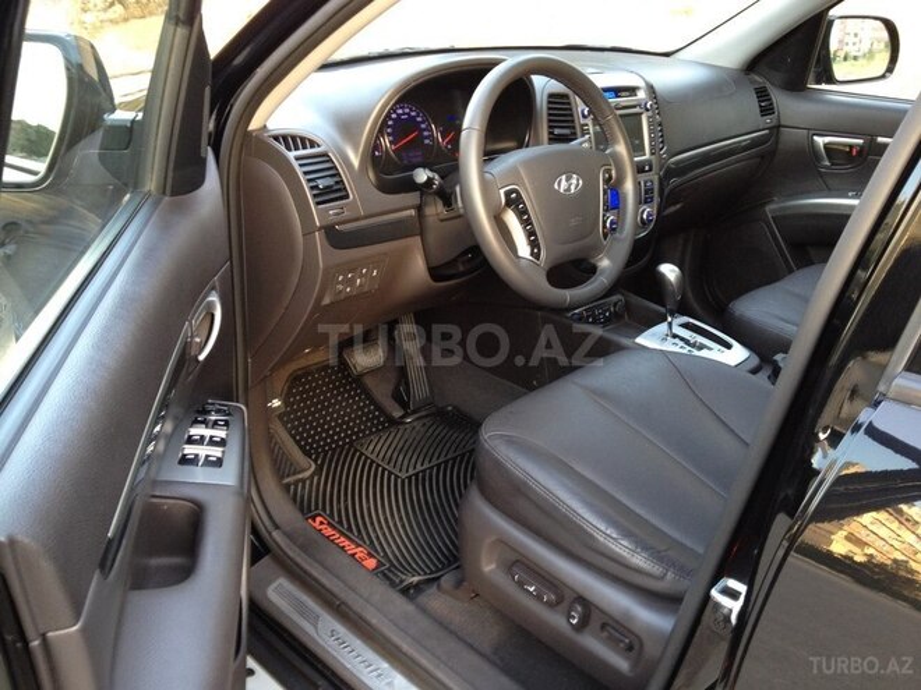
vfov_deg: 40.7
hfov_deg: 52.6
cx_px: 460
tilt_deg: -22.2
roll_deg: -2.1
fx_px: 931
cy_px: 345
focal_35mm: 35
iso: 80
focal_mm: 4.28
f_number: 2.4
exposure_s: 1/20
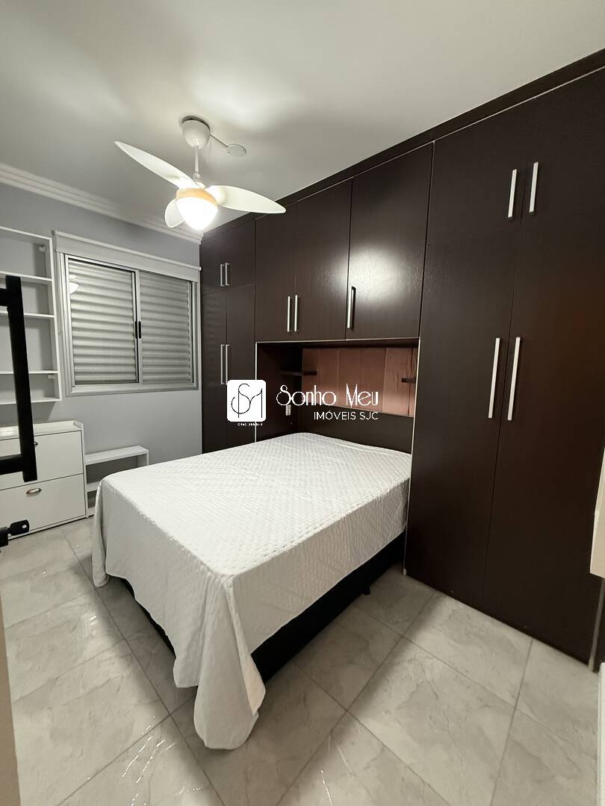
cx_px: 302
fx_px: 326
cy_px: 403
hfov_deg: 85.7
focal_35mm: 14
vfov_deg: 102.1
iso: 640
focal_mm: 2.22
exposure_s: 1/60
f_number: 2.2
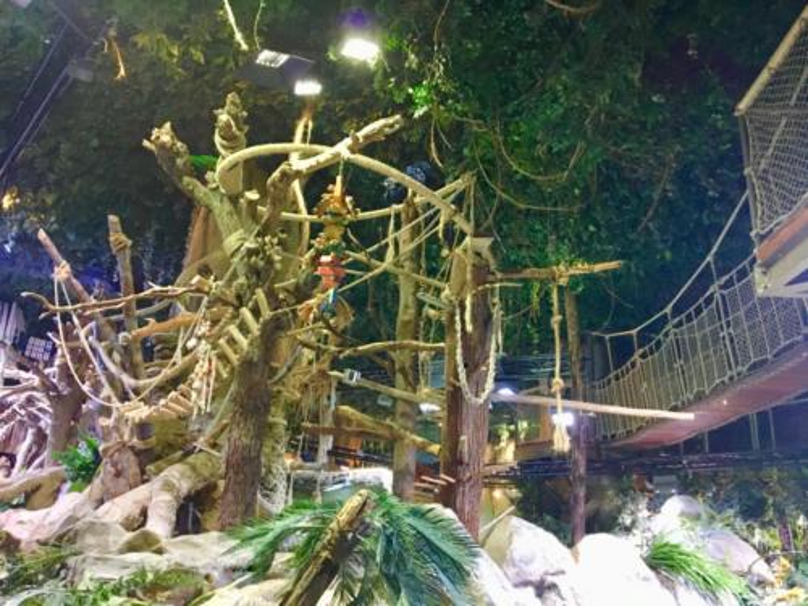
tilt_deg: +17.9
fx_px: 677
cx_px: 404
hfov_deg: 61.7
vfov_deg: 48.2
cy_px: 303
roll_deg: -3.8
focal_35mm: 29
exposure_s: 1/17
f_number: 2.2
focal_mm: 4.15
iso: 200
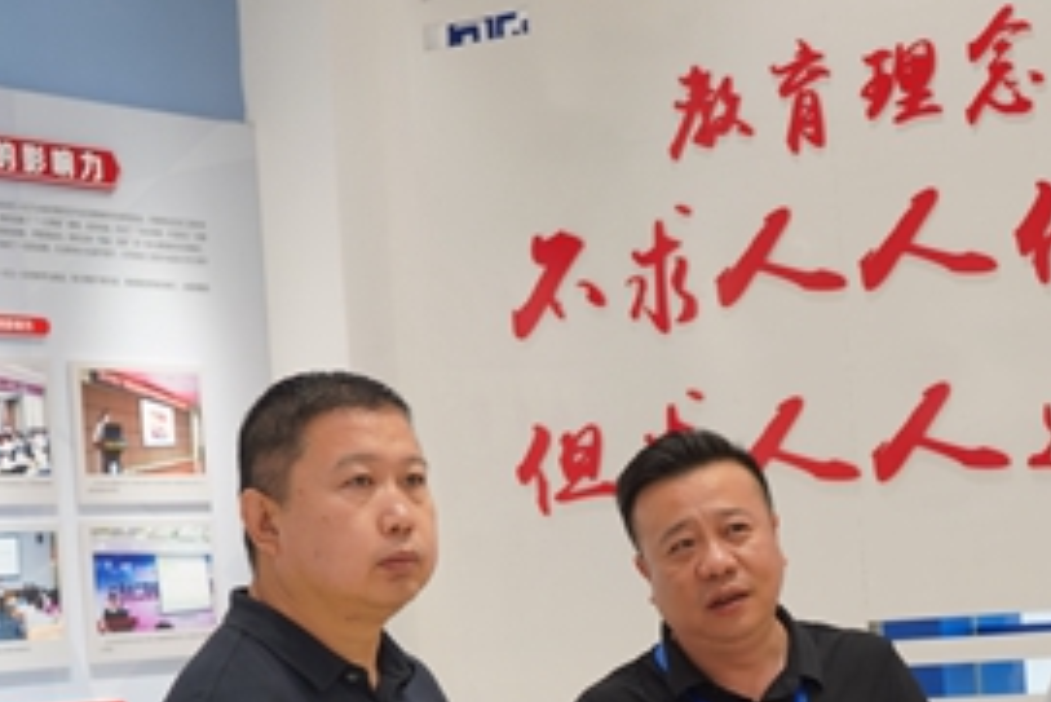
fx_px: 2716
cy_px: 686
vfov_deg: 14.5
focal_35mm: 93
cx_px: 1004
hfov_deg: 21.3
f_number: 3.5
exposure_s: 1/80
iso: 250
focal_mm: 28
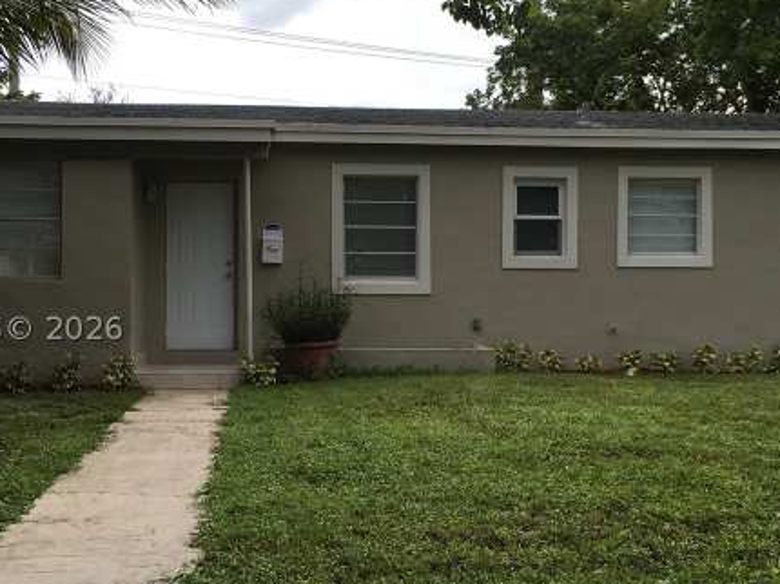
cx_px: 401
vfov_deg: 27.0
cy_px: 328
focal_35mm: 54
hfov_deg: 35.6
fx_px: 1216
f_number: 2.2
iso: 25
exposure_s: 1/625
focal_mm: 4.15
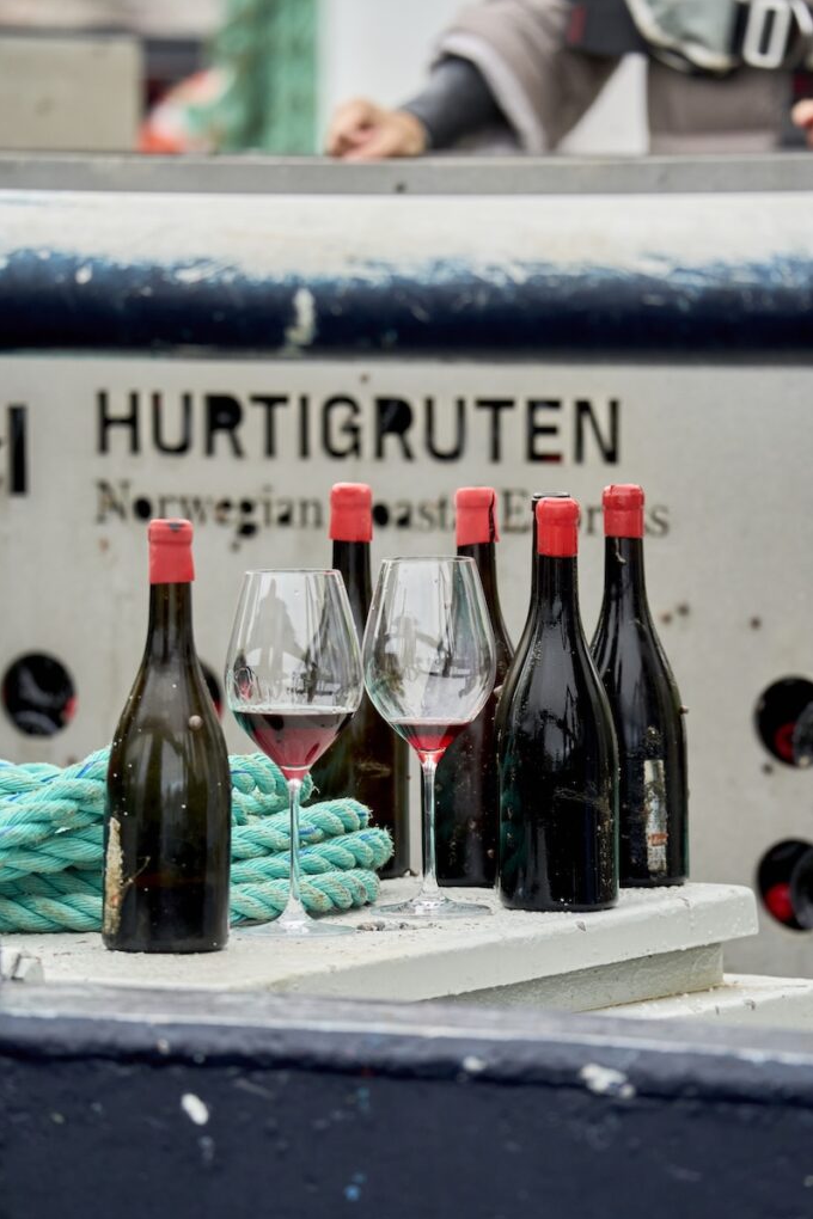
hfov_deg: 5.5
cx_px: 406
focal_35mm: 251
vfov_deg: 8.2
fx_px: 8502
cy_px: 610
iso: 800
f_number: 5.6
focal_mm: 250
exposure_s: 1/500
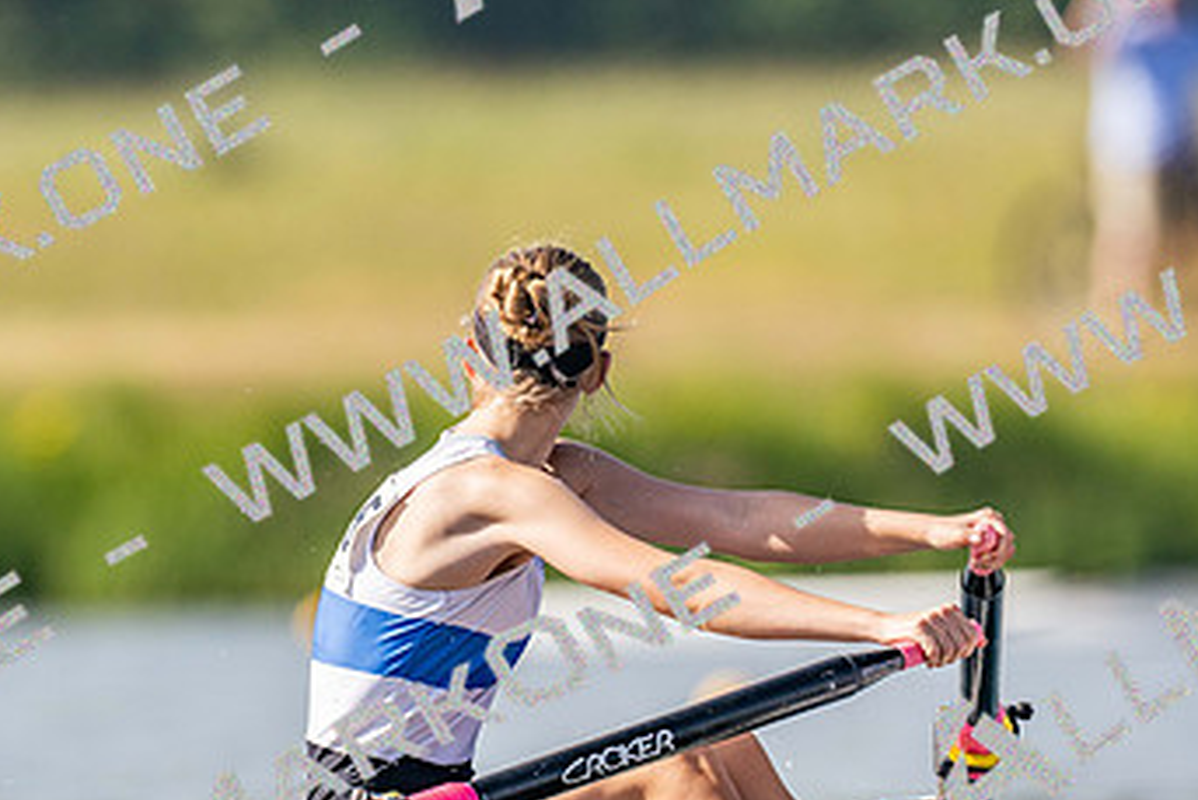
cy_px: 533
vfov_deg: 1.4
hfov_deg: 2.0
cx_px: 636
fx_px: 33823
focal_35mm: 1016
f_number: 5.6
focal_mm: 600
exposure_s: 1/2500
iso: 250
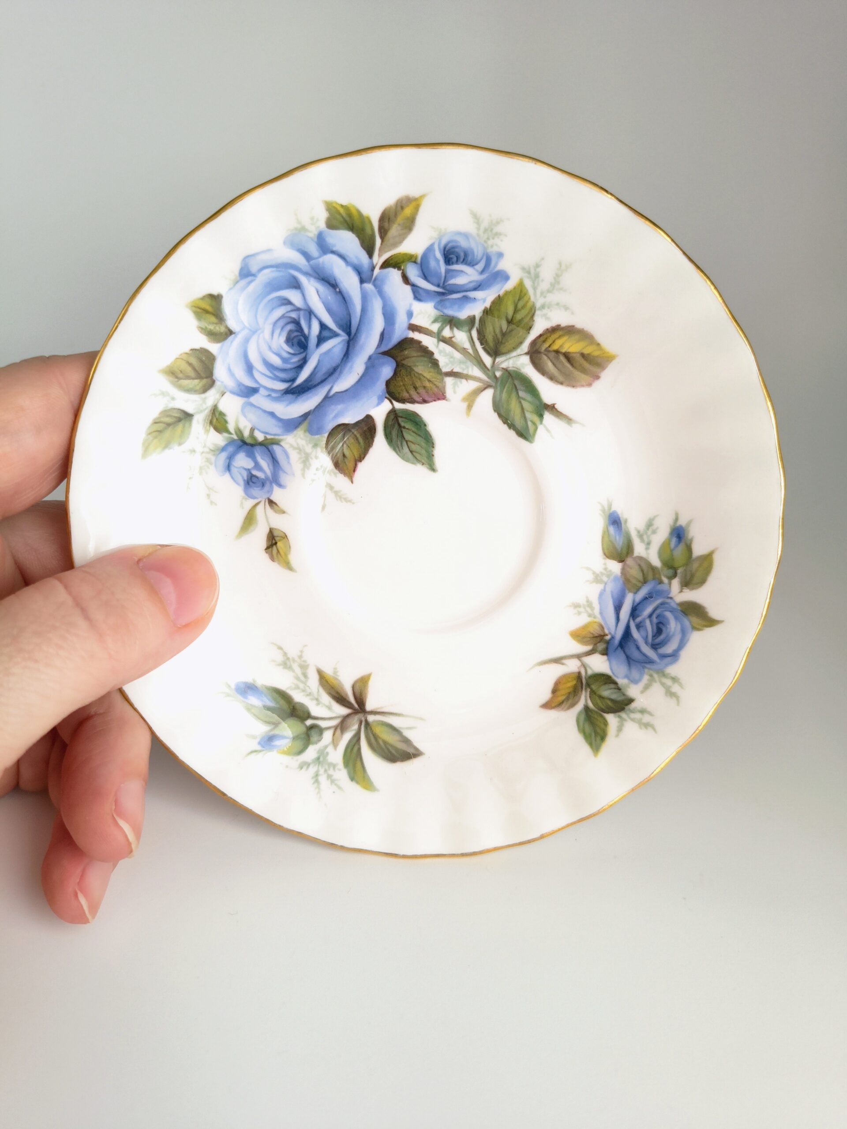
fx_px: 783
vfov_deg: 71.6
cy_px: 564
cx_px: 424
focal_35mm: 24
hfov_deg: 56.8
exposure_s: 1/100
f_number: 1.8
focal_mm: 5.56
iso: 170
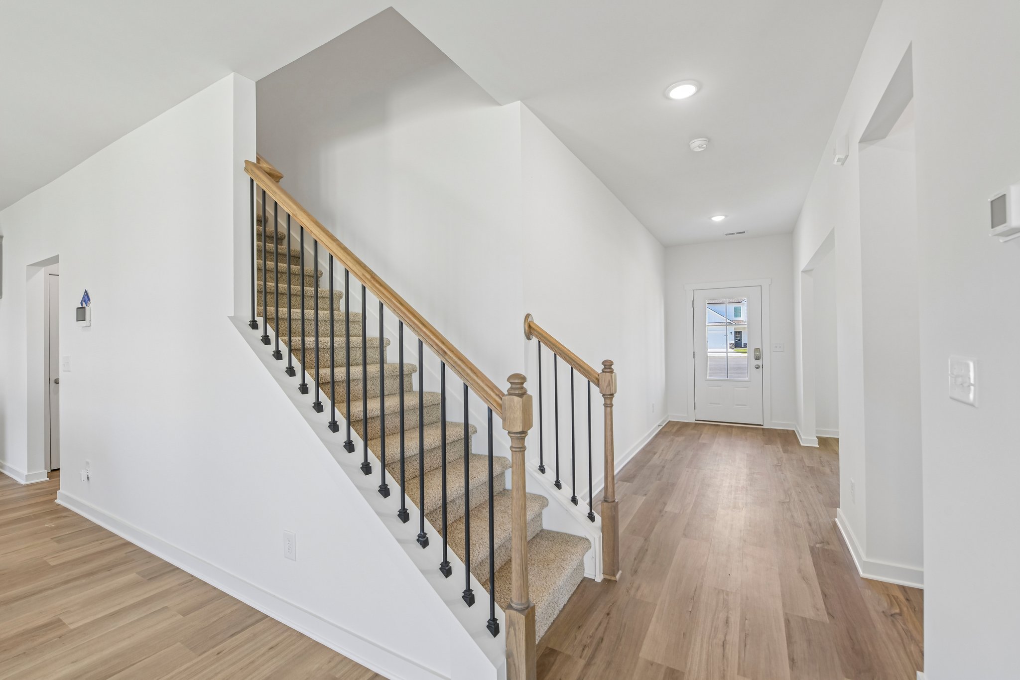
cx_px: 510
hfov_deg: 100.4
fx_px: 425
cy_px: 340
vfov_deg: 77.3
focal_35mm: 15
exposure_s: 1/30
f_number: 8
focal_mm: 15
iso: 200
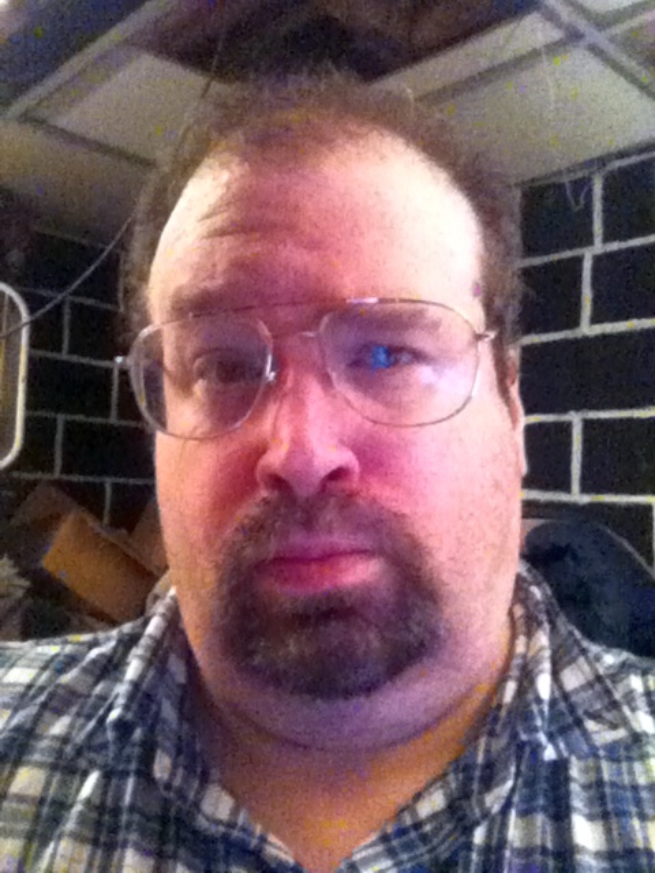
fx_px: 883
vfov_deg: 52.6
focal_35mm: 35
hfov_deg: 40.7
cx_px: 328
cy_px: 436
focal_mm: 3.85
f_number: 2.4
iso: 2000
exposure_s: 1/15
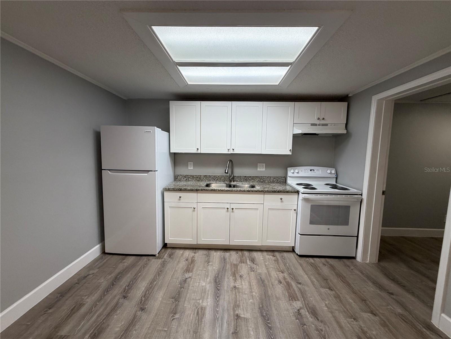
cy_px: 170
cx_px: 226
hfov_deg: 102.1
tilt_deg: -4.5
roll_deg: -1.0
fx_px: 182
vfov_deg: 85.7
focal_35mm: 14
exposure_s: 1/120
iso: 200
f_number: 2.2
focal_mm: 2.22
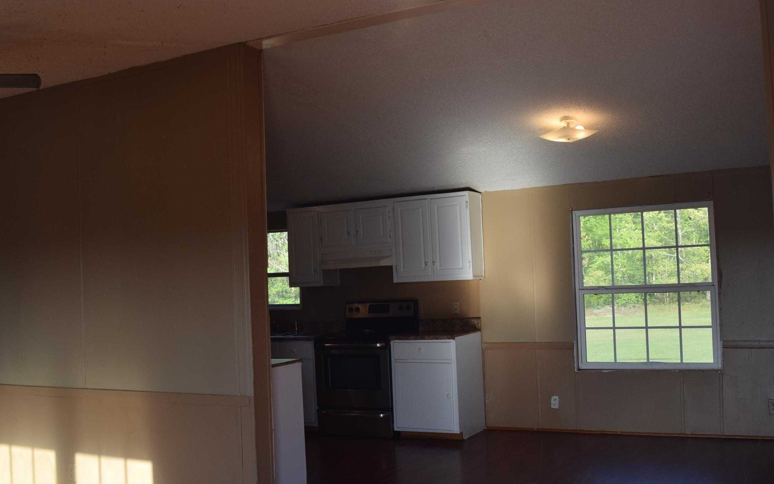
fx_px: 780
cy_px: 252
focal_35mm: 37
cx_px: 389
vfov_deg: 34.4
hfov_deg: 52.7
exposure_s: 1/250
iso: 400
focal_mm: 18
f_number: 8
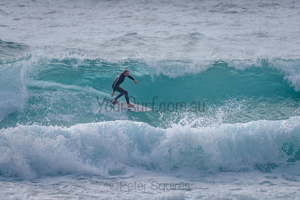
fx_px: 5111
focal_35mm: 613
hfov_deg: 3.4
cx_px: 149
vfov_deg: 2.2
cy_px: 77
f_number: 5.6
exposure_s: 1/2000
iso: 140
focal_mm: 500
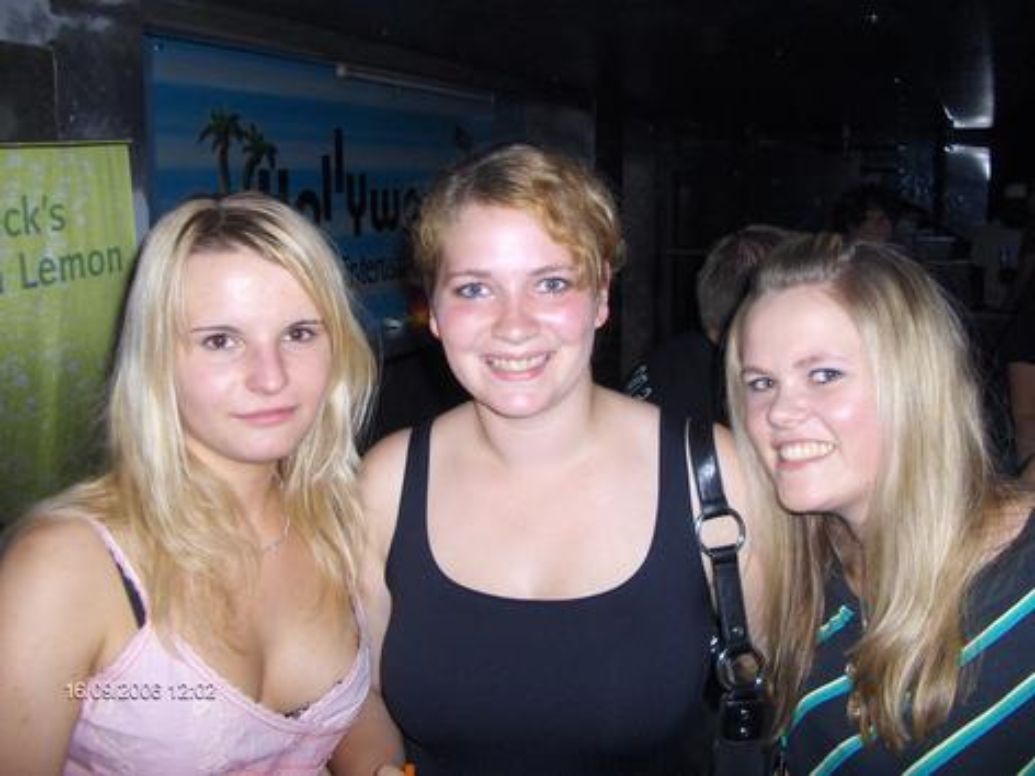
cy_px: 388
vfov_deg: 40.7
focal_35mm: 35
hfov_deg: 52.6
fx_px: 1046
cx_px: 518
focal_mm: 5.8
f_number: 2.6
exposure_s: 1/60
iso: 100
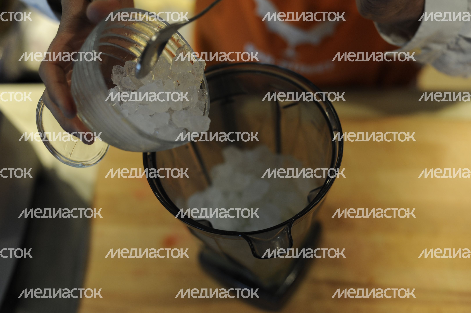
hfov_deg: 39.6
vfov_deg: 27.0
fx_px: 654
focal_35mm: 50
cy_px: 156
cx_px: 236
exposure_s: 1/100
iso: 500
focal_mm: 50
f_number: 2.8
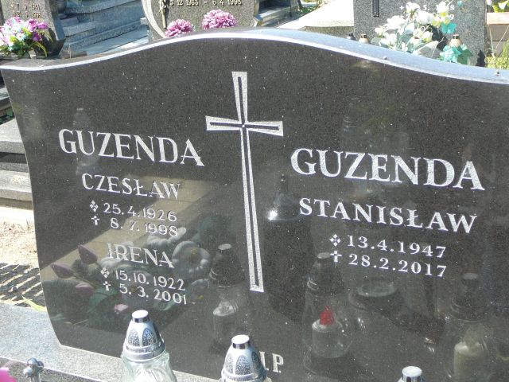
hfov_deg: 32.7
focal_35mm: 59
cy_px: 191
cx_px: 254
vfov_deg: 24.8
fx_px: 868
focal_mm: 8.7
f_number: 3.5
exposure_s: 1/160
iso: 80
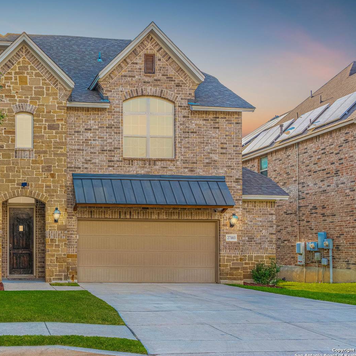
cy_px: 175
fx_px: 442
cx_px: 94
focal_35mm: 38
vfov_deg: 43.9
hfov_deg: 42.6
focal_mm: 29
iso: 800
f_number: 10
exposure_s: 1/1000
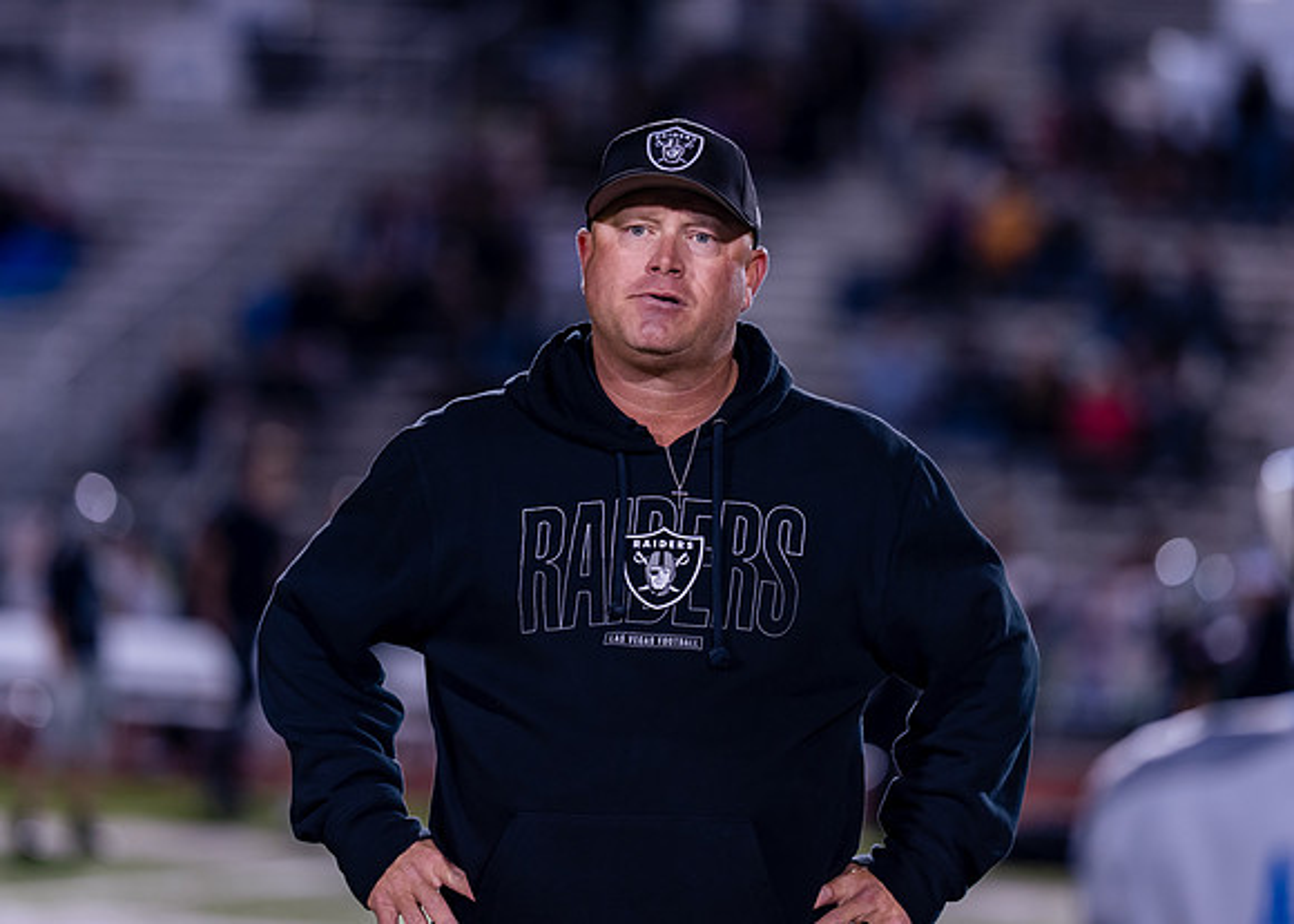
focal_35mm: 184
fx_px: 6777
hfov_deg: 10.9
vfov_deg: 7.8
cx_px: 636
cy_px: 333
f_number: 1.8
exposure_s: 1/320
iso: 500
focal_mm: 135
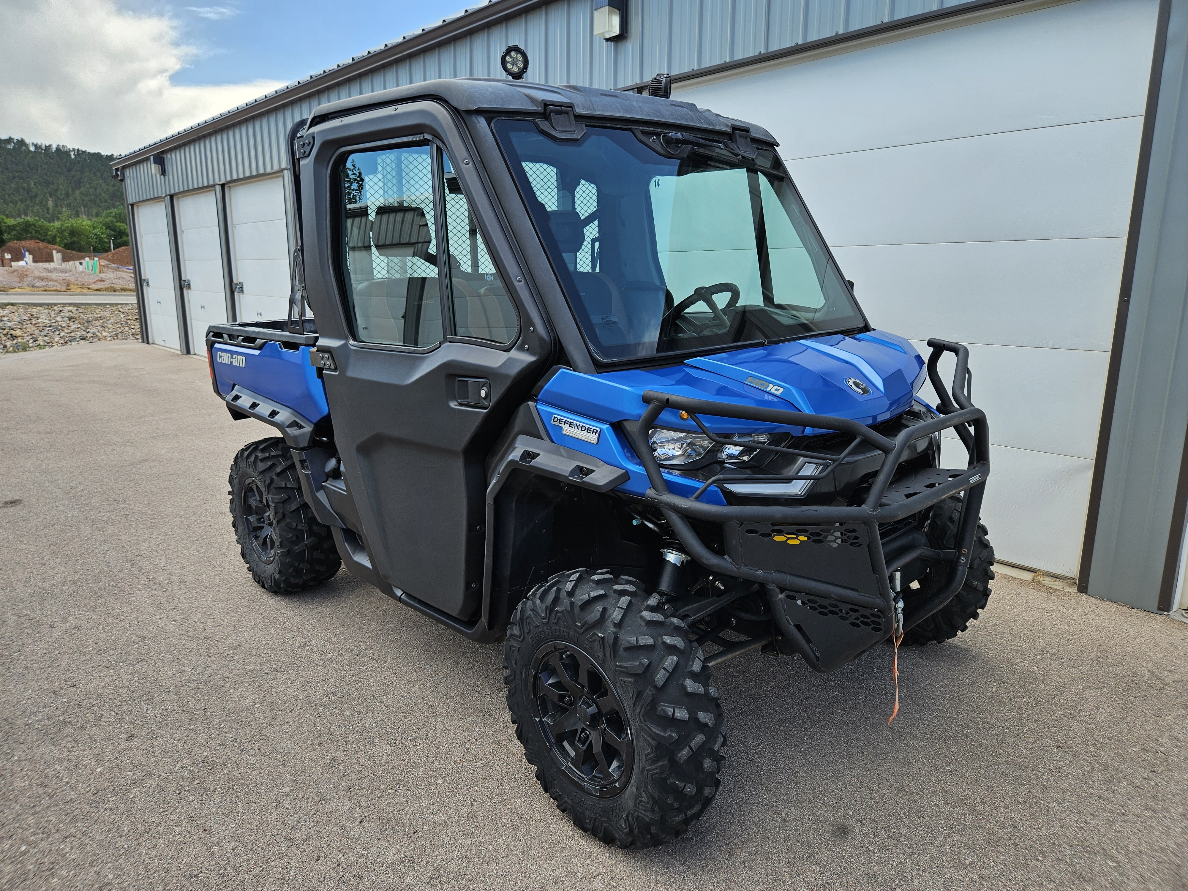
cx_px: 594
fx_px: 789
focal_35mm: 23
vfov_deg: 58.9
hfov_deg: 73.9
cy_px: 446
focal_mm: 5.4
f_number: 1.8
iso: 25
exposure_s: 1/500
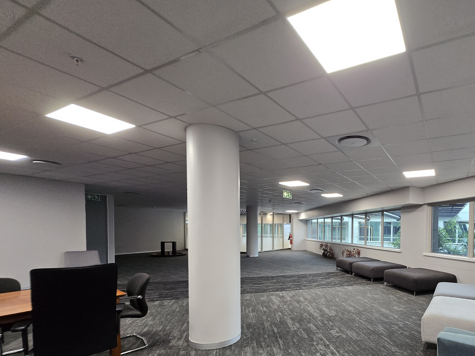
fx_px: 247
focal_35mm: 18
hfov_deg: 84.2
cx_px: 322
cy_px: 238
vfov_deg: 69.5
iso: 160
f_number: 2.2
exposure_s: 1/50
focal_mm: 1.7
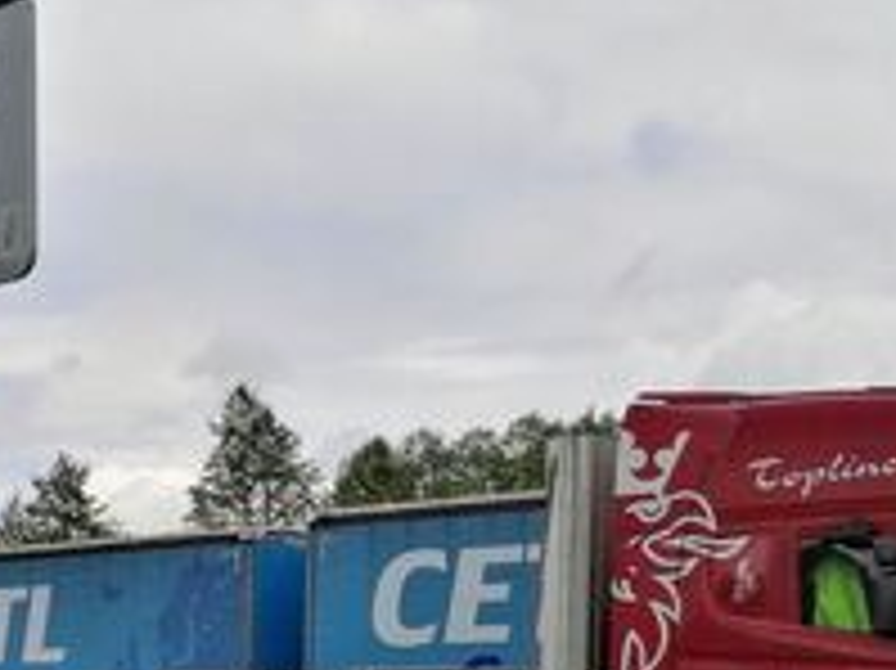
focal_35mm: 81
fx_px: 2095
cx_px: -189
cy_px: 782
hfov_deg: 22.2
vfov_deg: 17.4
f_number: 1.8
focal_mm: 5.3
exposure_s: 1/1524
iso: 50
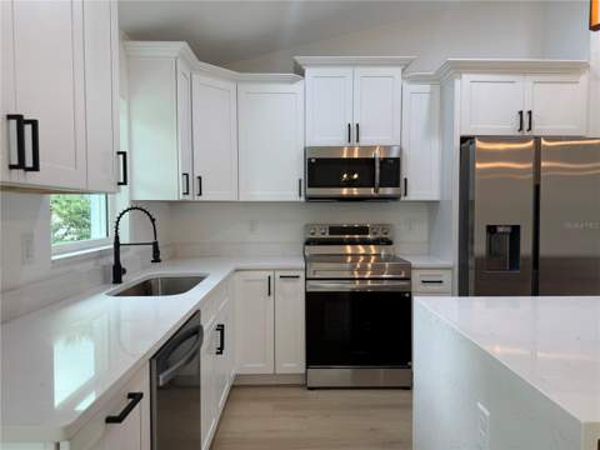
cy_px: 225
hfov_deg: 71.6
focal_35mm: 24
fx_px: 416
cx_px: 300
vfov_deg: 56.8
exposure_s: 1/120
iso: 80
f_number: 1.78
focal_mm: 6.76
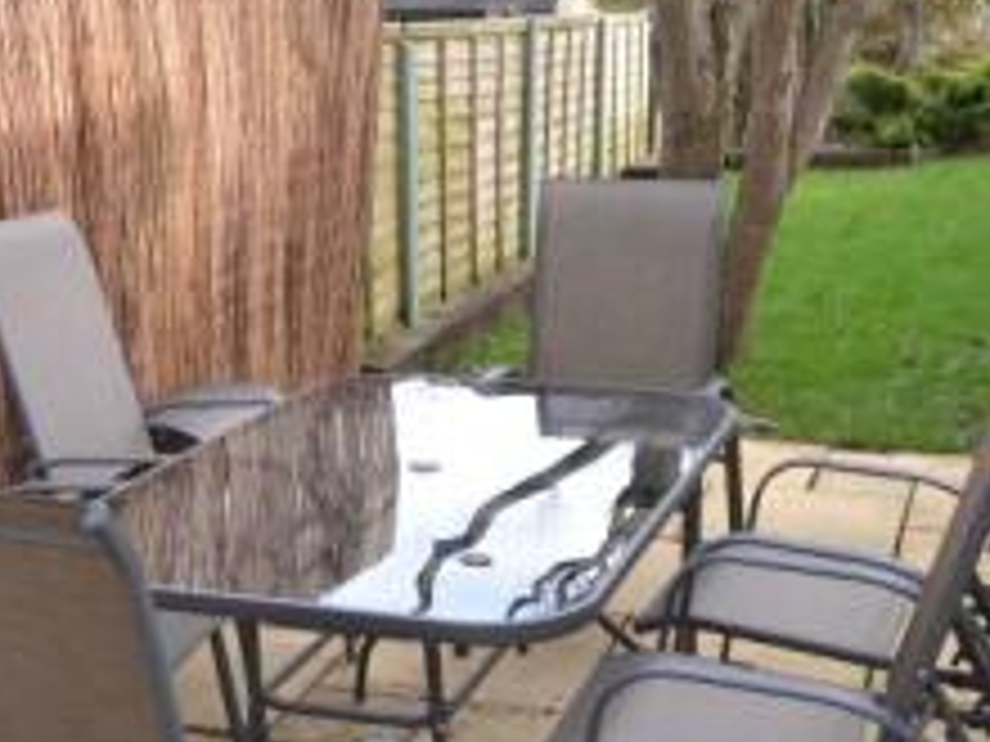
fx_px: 1716
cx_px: 524
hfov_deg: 32.2
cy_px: 483
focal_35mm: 60
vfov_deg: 24.3
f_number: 5.6
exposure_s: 1/125
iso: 220
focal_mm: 14
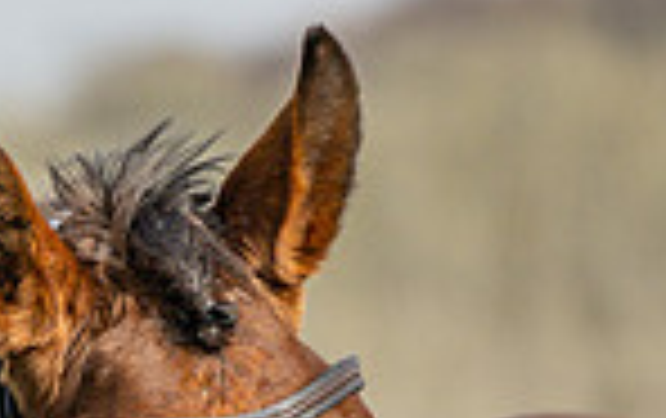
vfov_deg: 1.1
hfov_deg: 1.7
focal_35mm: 1221
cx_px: 584
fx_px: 22196
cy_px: 819
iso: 100
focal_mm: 150
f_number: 4
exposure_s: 1/800
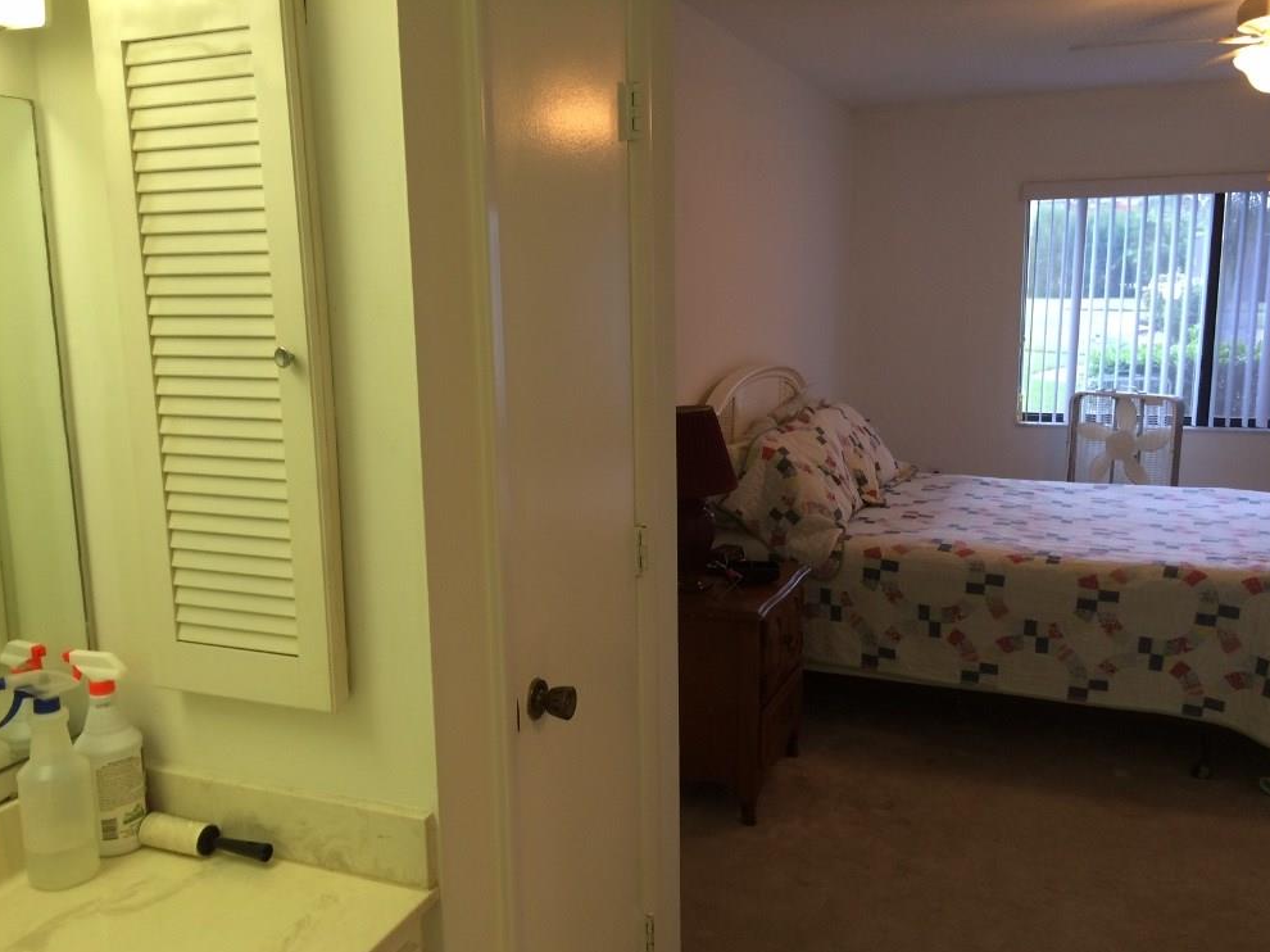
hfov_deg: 60.0
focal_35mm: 30
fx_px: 1100
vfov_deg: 46.8
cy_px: 489
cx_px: 644
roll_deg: +1.6
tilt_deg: -10.9
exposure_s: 1/30
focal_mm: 4.15
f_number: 2.2
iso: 64
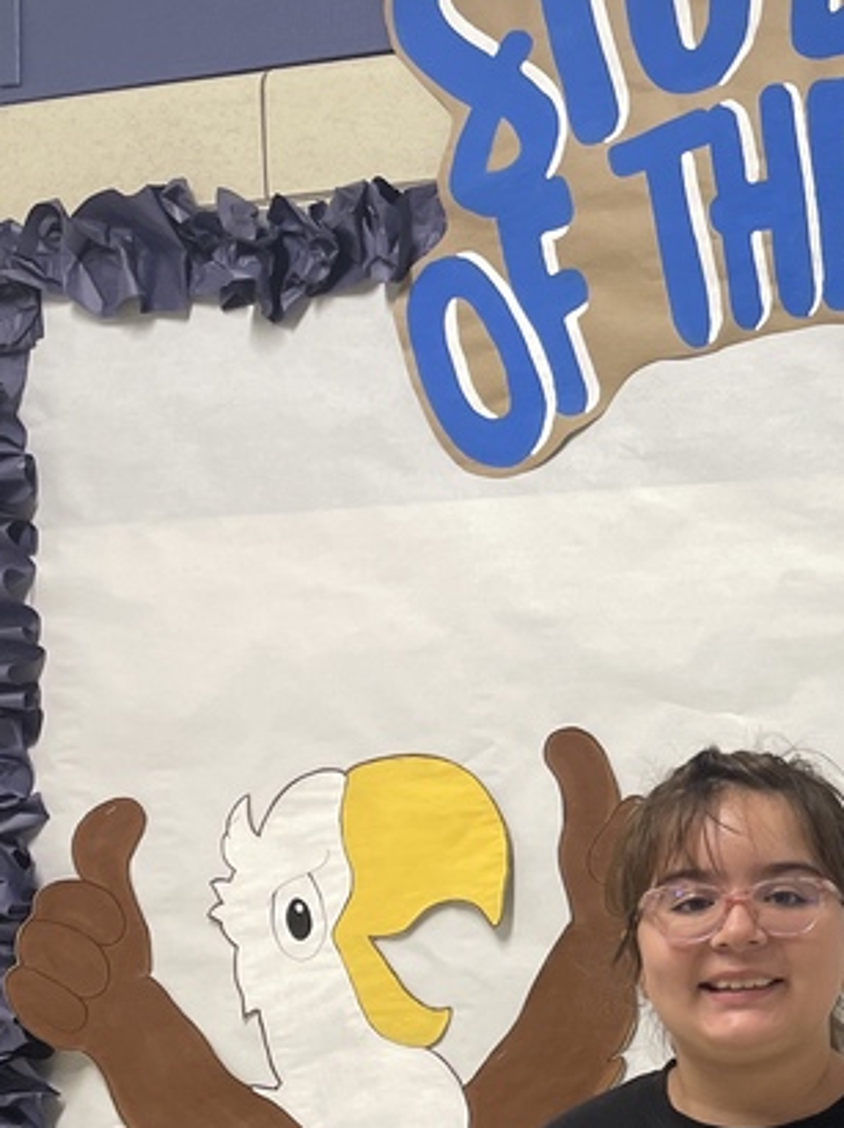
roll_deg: +2.5
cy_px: 715
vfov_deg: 29.7
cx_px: 1036
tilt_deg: +2.4
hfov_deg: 20.9
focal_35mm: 65
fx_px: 2115
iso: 125
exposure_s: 1/121
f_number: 1.6
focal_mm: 4.2
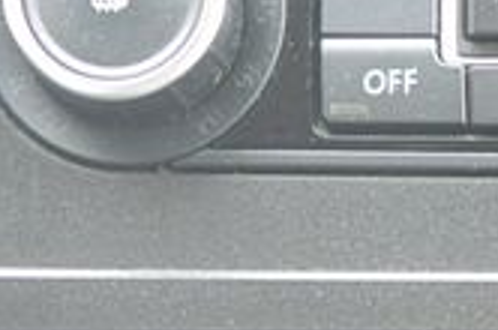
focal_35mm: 167
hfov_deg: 11.9
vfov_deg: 7.9
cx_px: 714
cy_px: 586
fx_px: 2306
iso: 450
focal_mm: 10
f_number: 3.5
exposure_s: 1/60
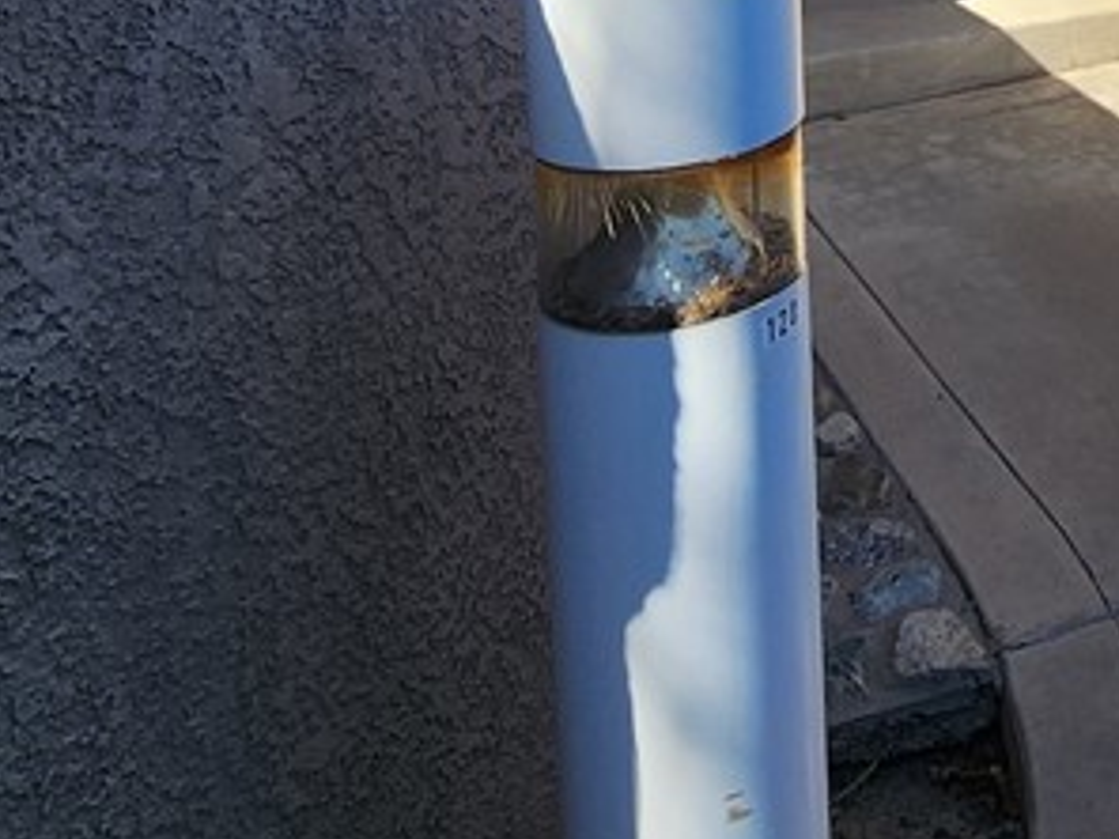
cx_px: 1142
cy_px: -287
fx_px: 1455
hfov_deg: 37.2
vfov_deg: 26.6
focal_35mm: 45
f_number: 2.2
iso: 50
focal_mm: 2.2
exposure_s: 1/1304
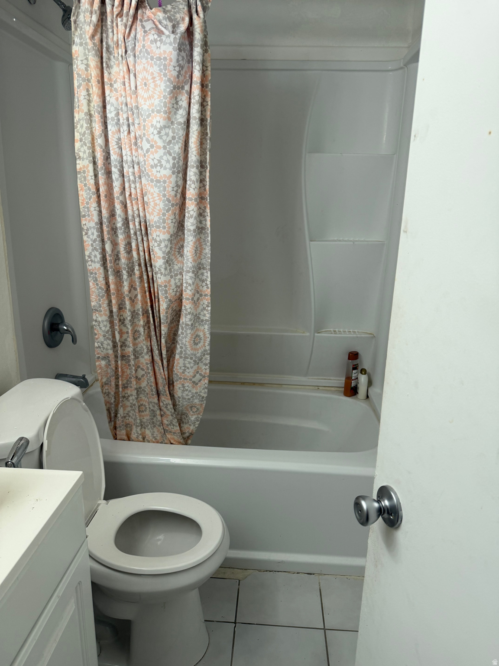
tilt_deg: -13.8
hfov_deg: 56.8
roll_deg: -2.3
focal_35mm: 24
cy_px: 333
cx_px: 250
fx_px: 461
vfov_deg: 71.6
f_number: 1.78
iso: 100
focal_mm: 6.76
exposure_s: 1/120
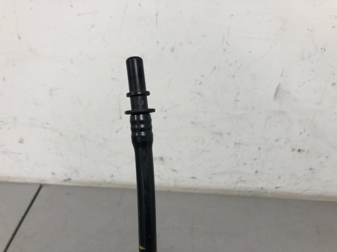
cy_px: 126
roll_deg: -13.3
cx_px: 168
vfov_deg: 49.7
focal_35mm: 28
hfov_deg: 63.5
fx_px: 272
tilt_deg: -37.0
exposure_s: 1/50
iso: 32
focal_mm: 4
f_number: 1.8
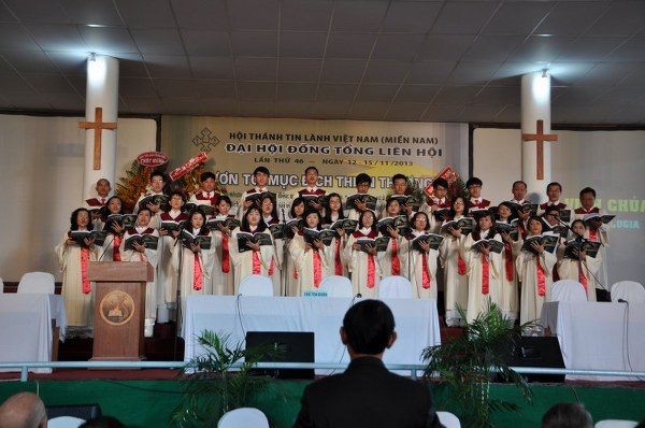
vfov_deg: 23.7
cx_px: 322
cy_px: 214
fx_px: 1020
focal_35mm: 57
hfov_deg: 35.1
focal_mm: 38
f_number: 5.6
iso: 200
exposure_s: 1/30
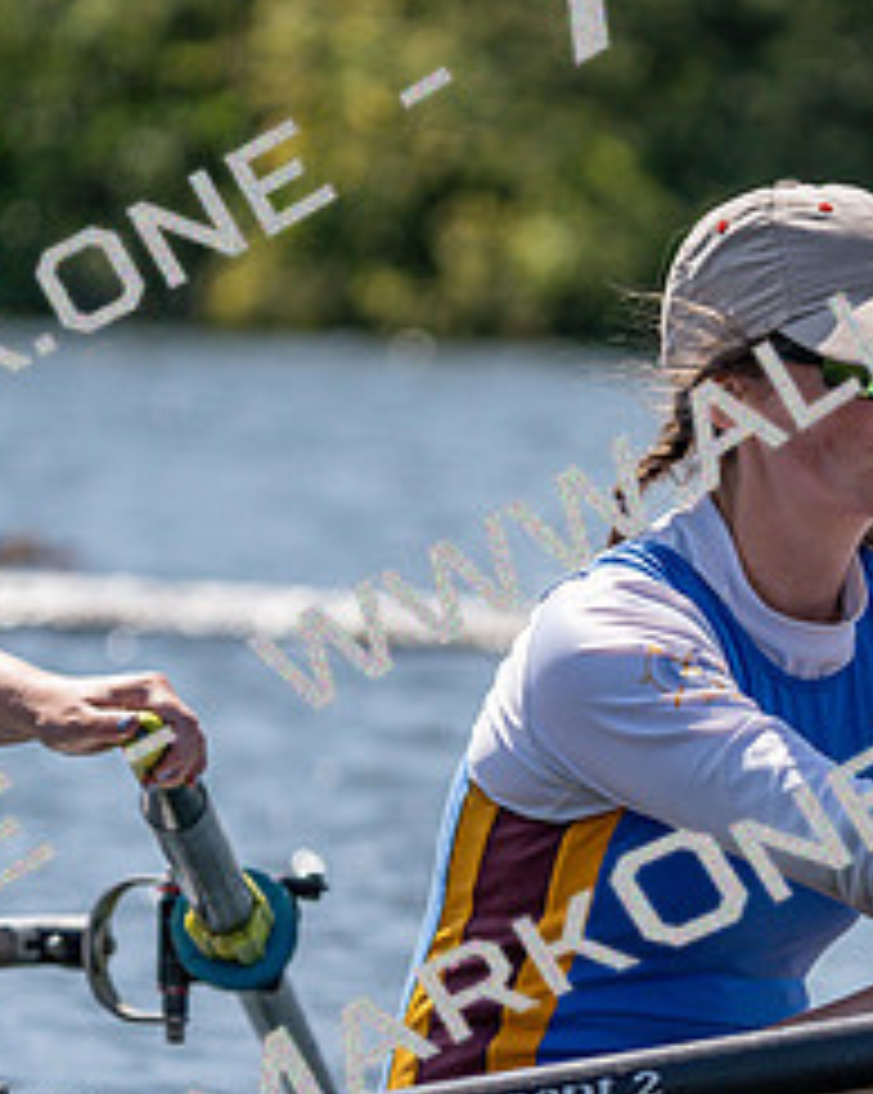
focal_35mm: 504
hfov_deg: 3.1
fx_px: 16298
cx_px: 806
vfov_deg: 3.8
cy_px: 723
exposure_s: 1/2000
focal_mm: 225
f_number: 5.6
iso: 250
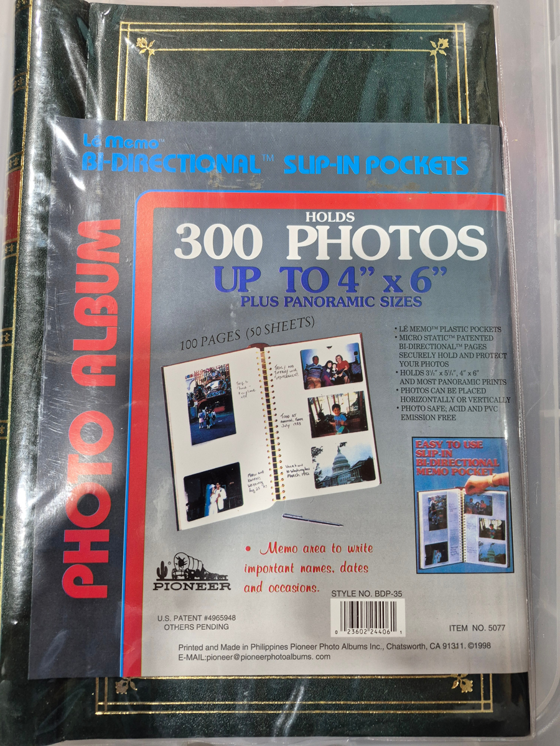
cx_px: 280
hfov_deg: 58.9
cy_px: 373
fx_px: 496
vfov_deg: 73.9
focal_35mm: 23
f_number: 1.8
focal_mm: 5.4
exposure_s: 1/120
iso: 125
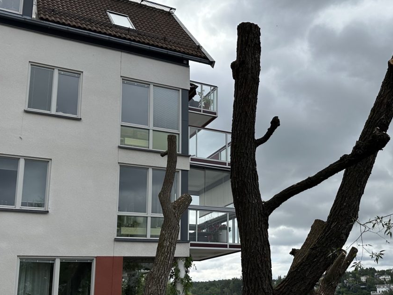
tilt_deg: +12.9
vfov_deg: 33.5
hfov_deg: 43.0
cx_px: 272
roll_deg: +2.1
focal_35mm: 43
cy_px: 181
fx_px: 488
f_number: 1.78
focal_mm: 6.86
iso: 80
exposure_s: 1/8197
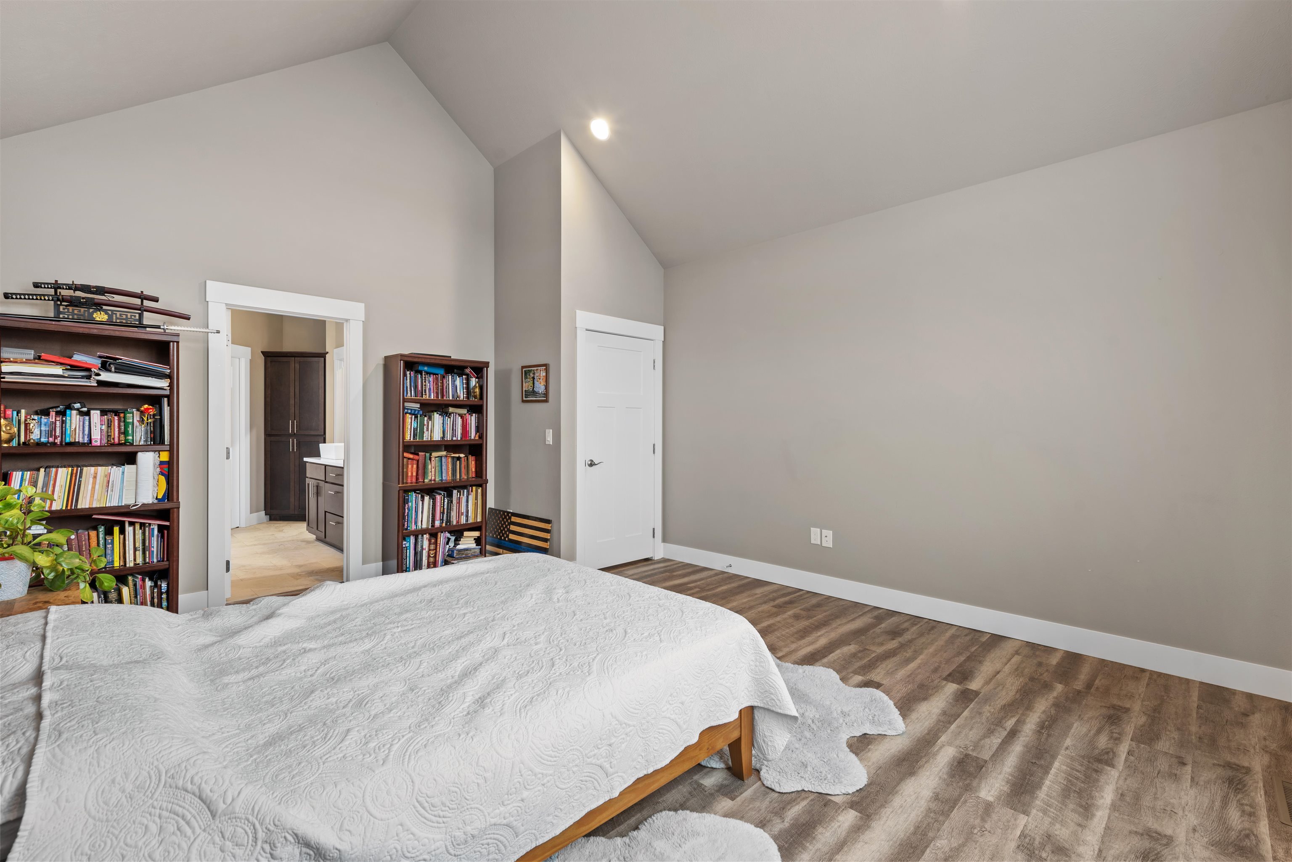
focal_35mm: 16
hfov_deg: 96.7
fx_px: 574
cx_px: 646
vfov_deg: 73.8
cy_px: 431
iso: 100
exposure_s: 2
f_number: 8
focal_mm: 16
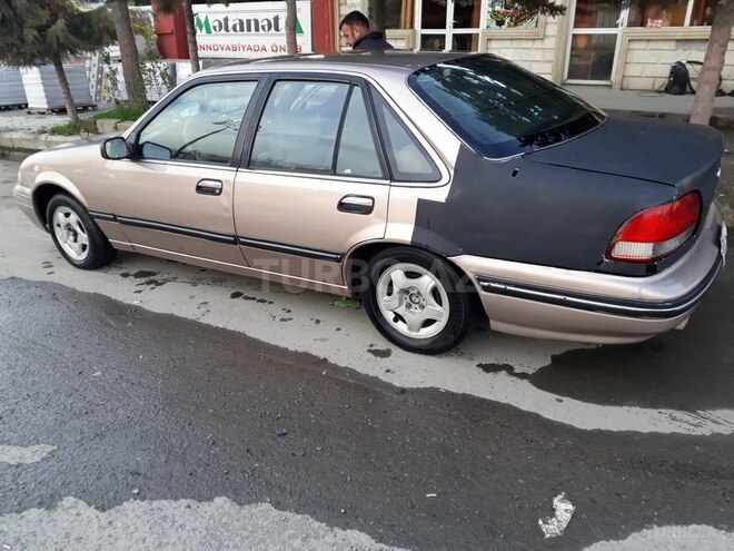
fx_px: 573
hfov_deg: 65.3
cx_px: 367
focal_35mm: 27
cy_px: 276
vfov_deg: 51.4
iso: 40
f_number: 1.9
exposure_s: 1/258
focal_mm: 3.6
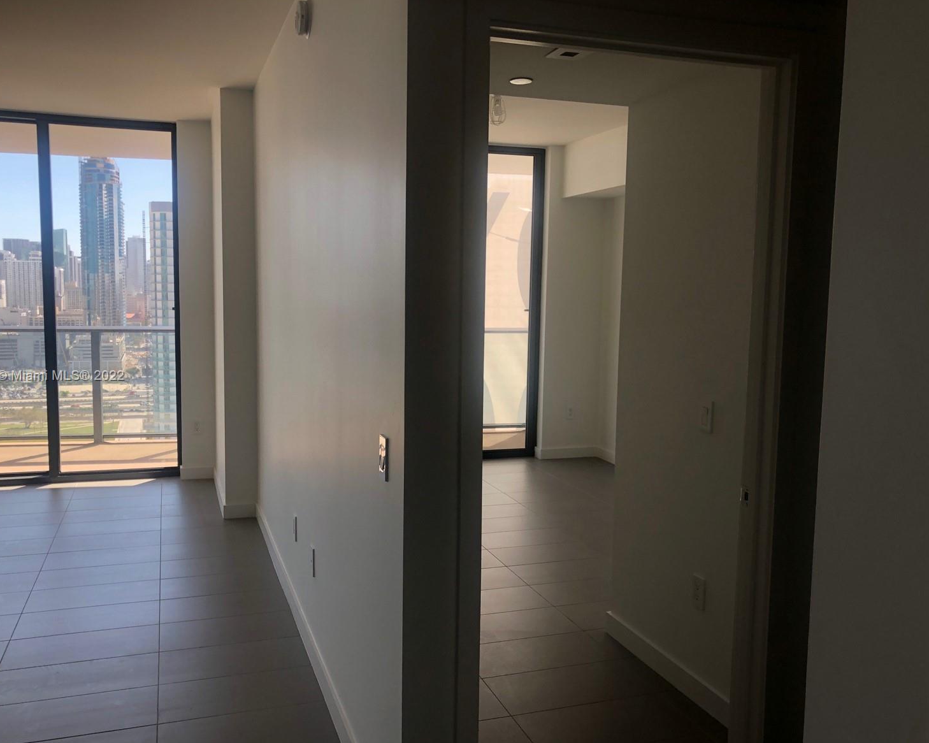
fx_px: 825
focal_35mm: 30
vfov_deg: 48.5
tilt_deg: -5.7
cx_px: 430
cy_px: 377
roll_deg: -0.1
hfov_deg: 58.7
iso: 50
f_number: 1.8
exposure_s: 1/120
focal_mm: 4
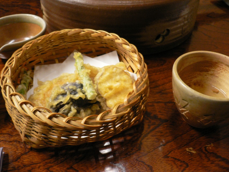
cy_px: 86
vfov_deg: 40.7
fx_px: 232
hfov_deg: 52.6
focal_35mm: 35
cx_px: 114
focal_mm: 5.8
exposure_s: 1/10
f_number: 2.8
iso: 200
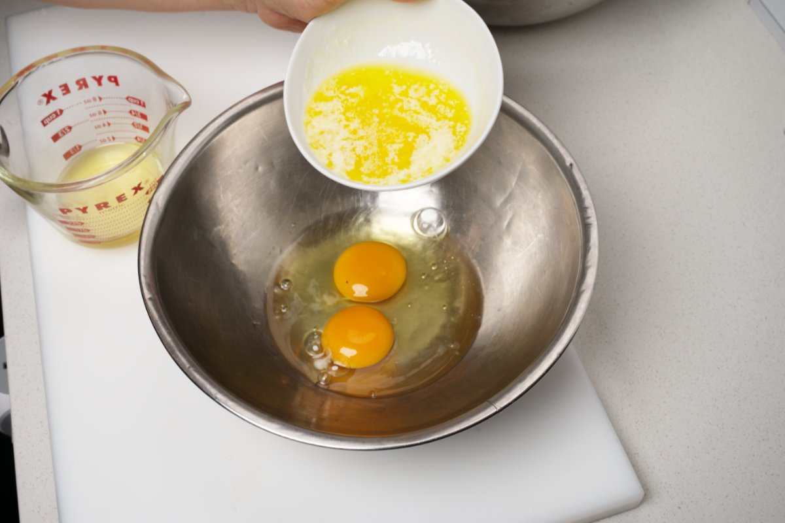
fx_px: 872
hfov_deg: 48.5
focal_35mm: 40
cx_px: 392
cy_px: 262
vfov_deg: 33.4
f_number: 11
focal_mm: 40
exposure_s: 1/160
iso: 200
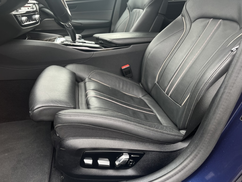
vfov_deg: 53.1
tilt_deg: -23.2
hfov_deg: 67.3
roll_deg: -2.8
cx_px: 121
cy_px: 91
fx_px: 182
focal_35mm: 26
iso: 64
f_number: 1.6
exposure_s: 1/122
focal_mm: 5.1
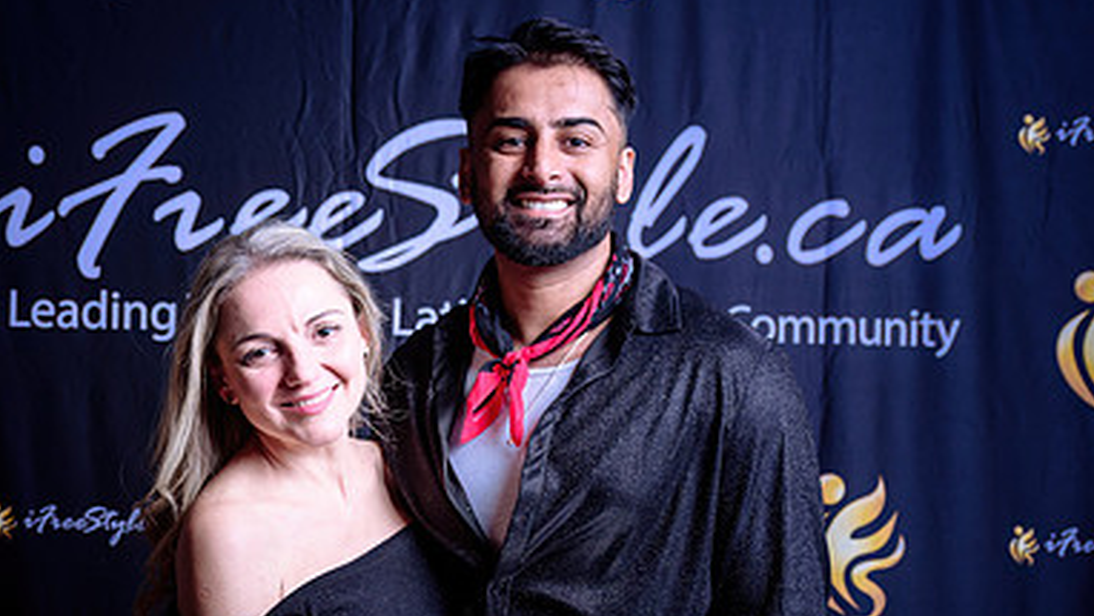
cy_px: 474
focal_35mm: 62
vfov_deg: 19.3
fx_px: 1799
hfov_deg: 33.6
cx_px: 389
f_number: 4
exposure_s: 1/60
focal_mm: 39
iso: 100
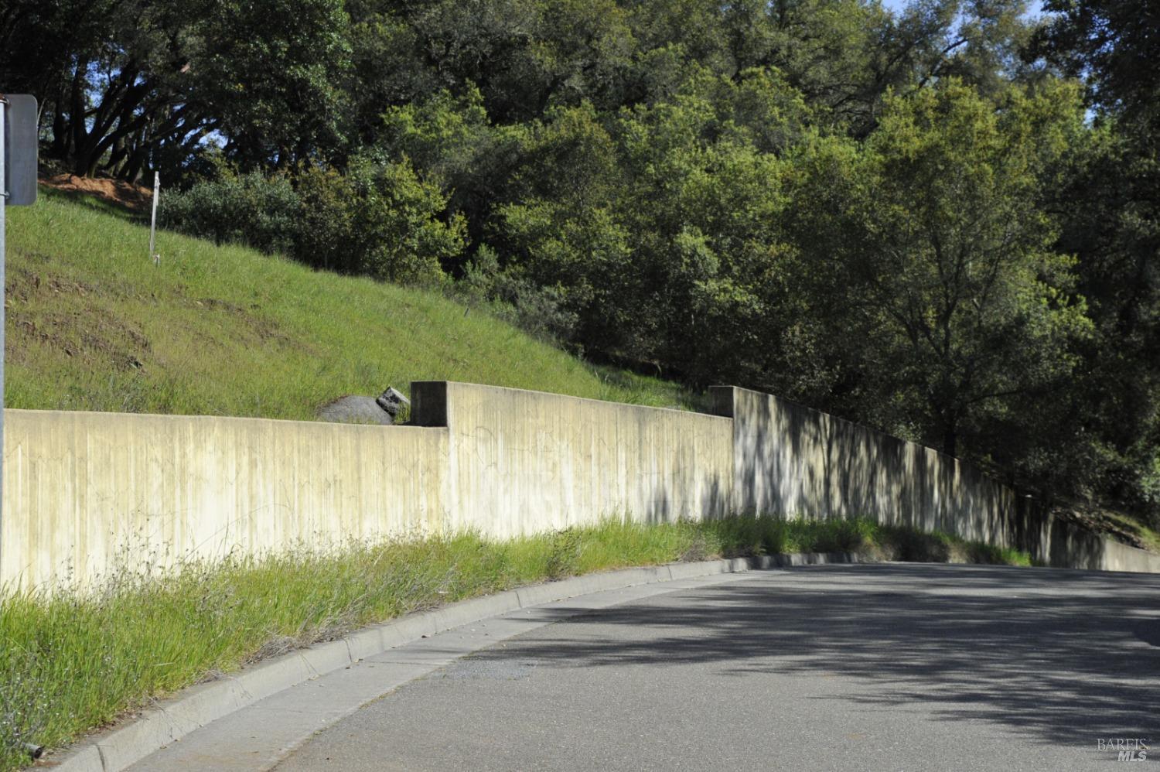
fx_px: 2254
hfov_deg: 28.9
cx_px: 580
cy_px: 386
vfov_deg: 19.4
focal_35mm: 70
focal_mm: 70
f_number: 6.7
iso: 2500
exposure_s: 1/8000
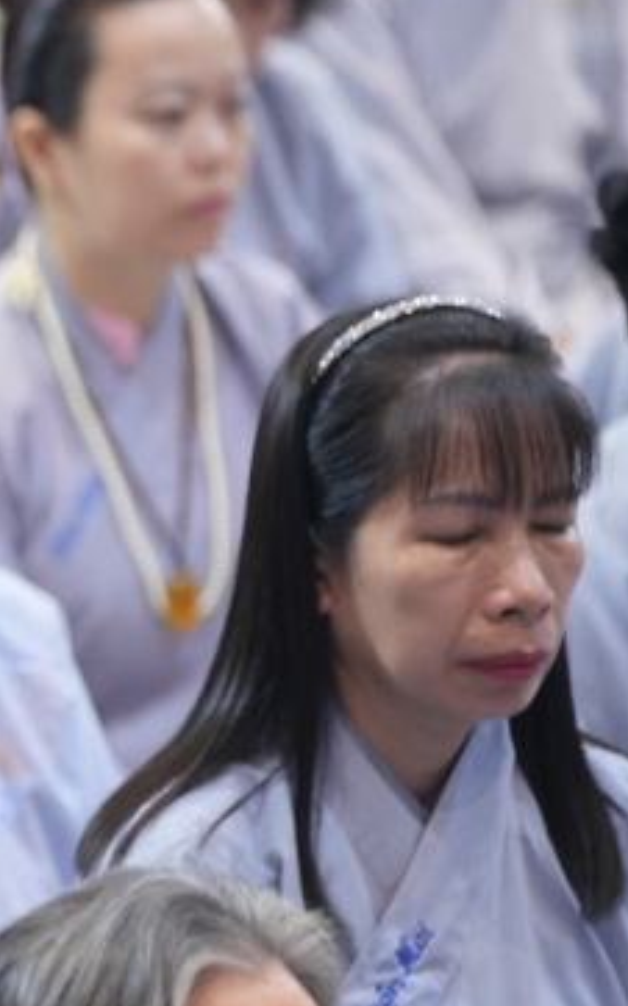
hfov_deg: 3.2
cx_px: -607
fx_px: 11291
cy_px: 645
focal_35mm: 412
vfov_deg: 5.1
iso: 1250
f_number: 2.8
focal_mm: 150
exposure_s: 1/80
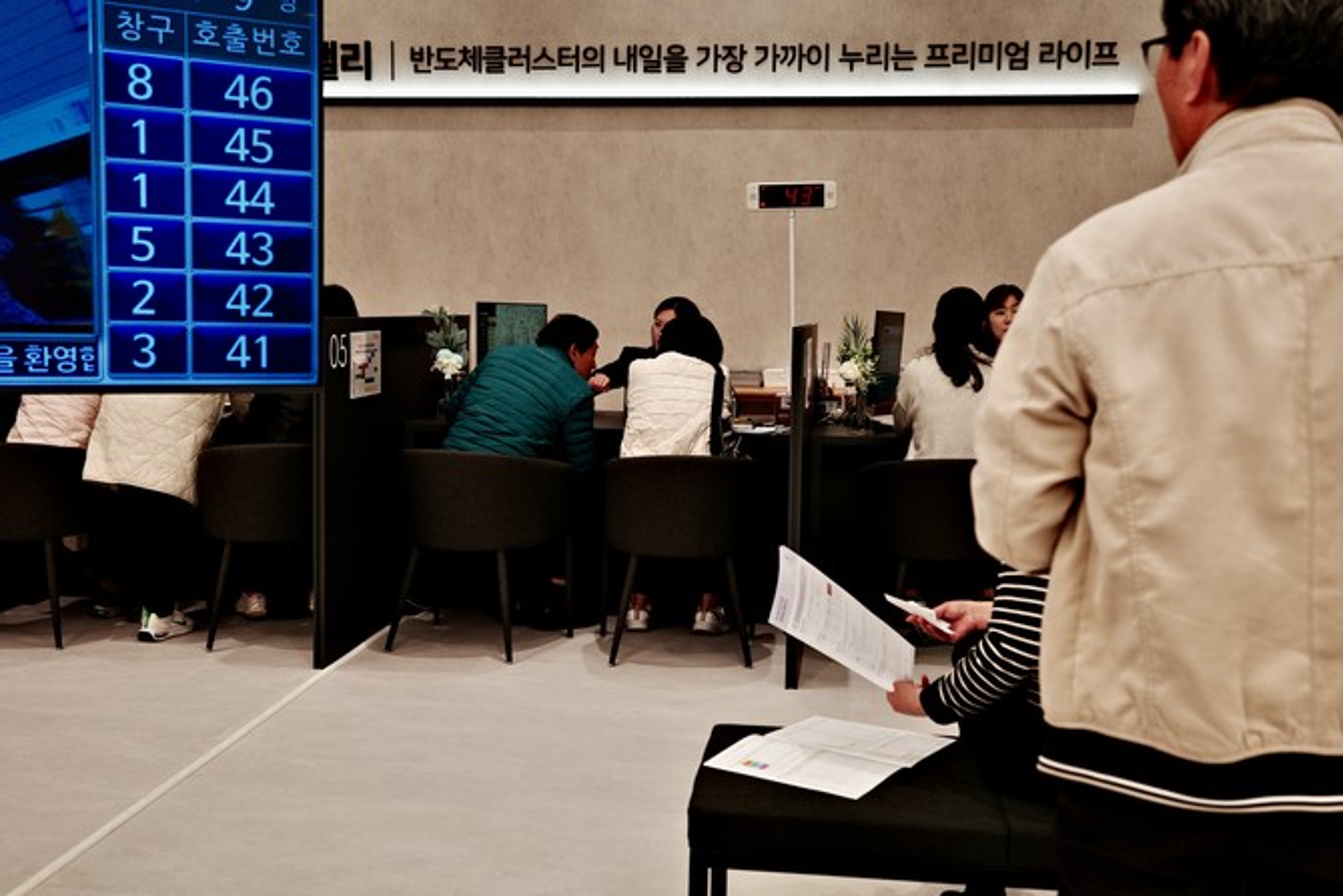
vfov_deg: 33.4
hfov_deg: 48.4
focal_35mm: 40
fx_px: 1492
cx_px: 672
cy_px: 448
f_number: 3.5
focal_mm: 26
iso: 250
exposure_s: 1/160
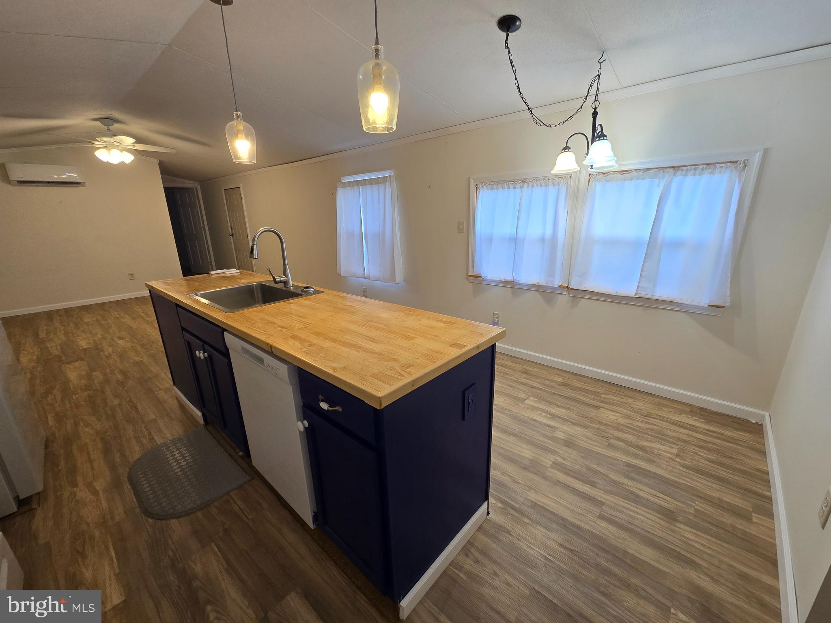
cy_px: 312
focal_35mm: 13
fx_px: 312
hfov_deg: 106.2
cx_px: 416
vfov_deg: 89.9
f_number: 2.2
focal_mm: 2.2
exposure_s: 1/60
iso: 64
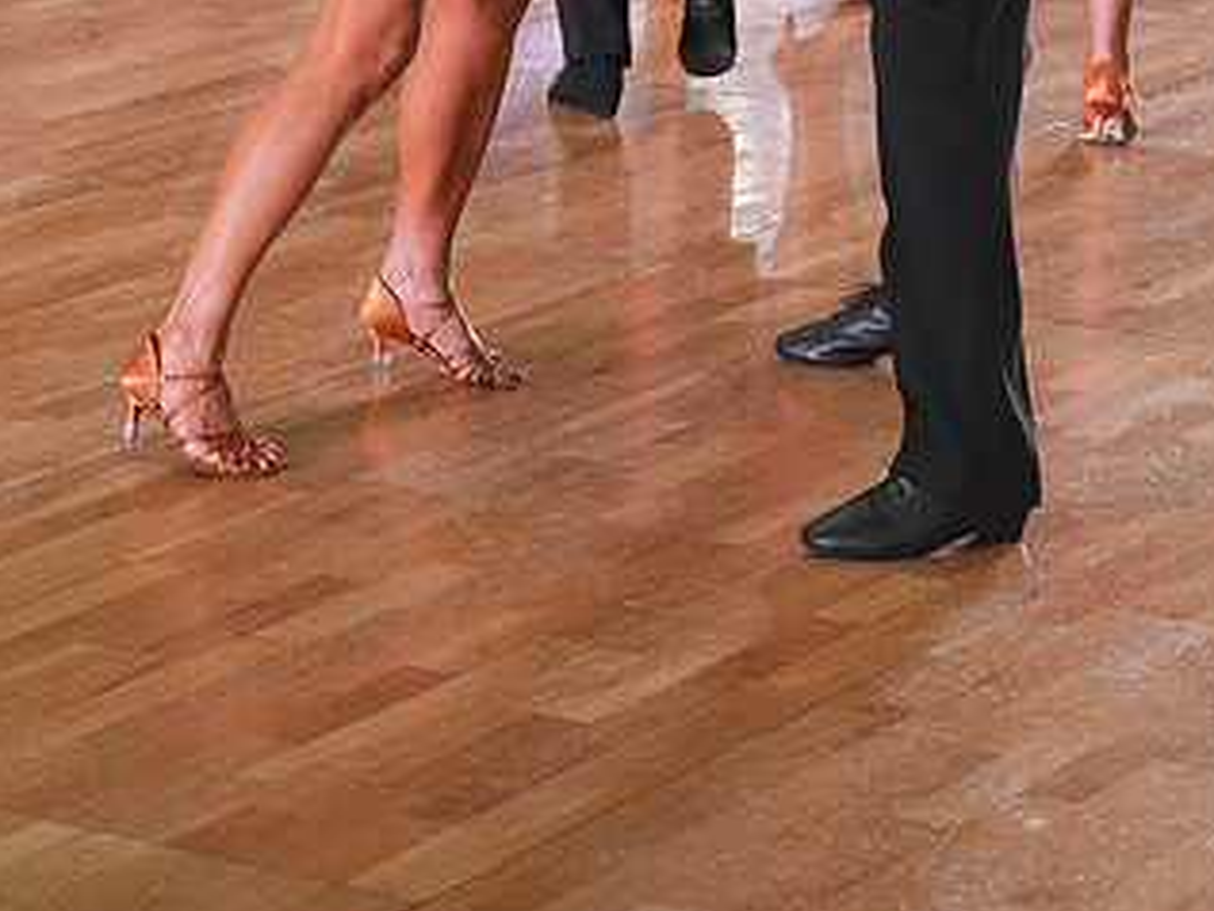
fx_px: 4877
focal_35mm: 139
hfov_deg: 14.2
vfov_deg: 10.5
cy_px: -184
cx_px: 661
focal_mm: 79
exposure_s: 1/200
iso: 3200
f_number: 6.3
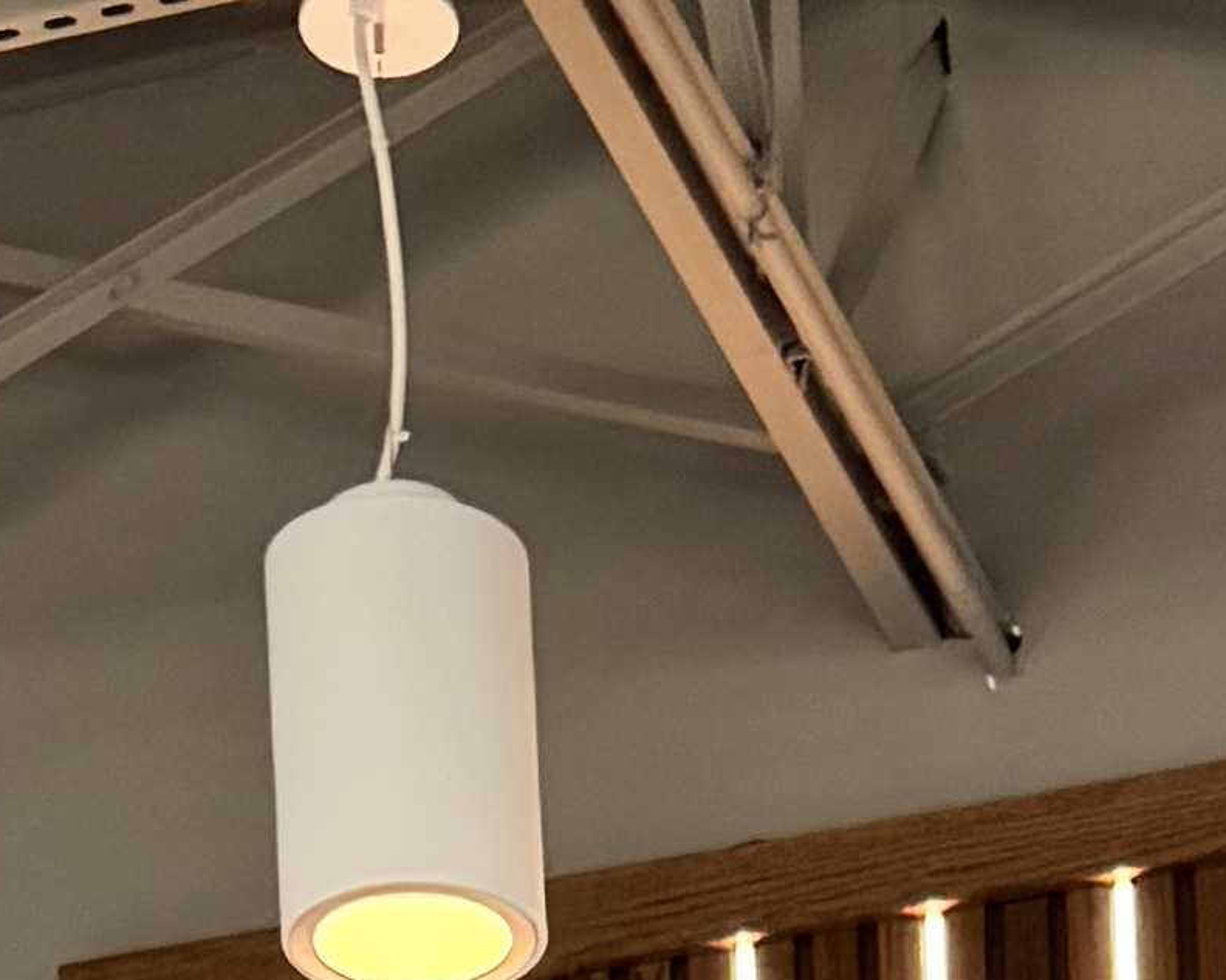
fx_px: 6130
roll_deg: -0.3
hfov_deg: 11.4
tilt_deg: +0.4
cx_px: 943
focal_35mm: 169
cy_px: 3629
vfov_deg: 7.3
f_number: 1.78
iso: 64
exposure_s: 1/120
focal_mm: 6.76
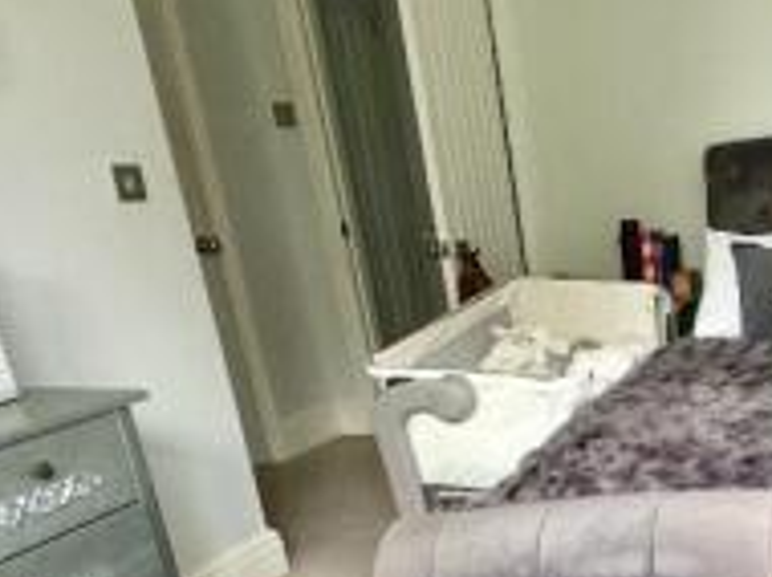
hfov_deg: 35.4
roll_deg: -0.2
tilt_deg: -20.5
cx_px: 908
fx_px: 958
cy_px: 486
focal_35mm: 43
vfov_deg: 32.3
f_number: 2.2
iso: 200
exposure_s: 1/99
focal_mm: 2.22
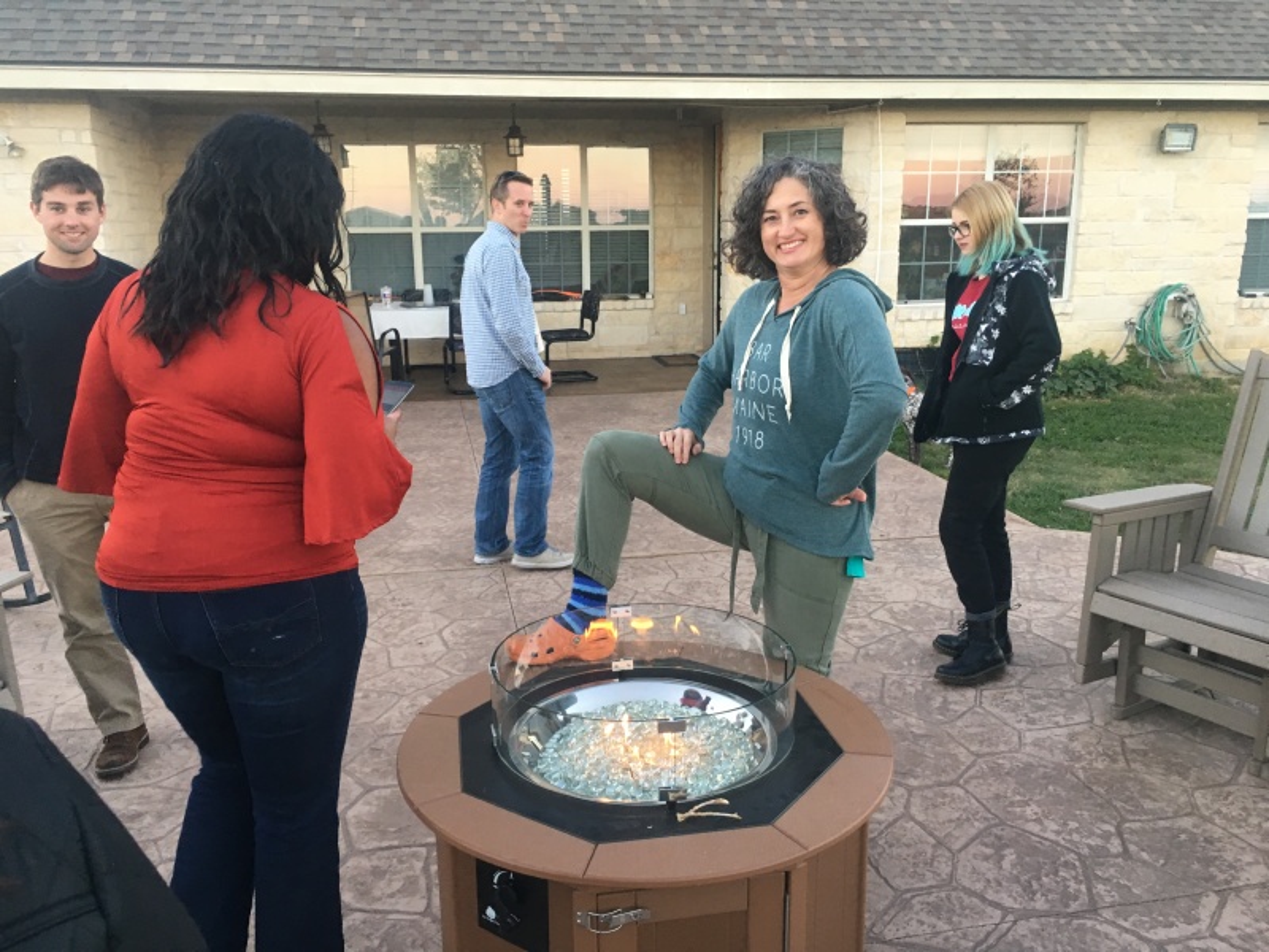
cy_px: 476
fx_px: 1063
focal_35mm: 29
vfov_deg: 48.2
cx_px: 634
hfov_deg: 61.7
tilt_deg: -13.9
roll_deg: +2.3
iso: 40
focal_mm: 4.15
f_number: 2.2
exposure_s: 1/30
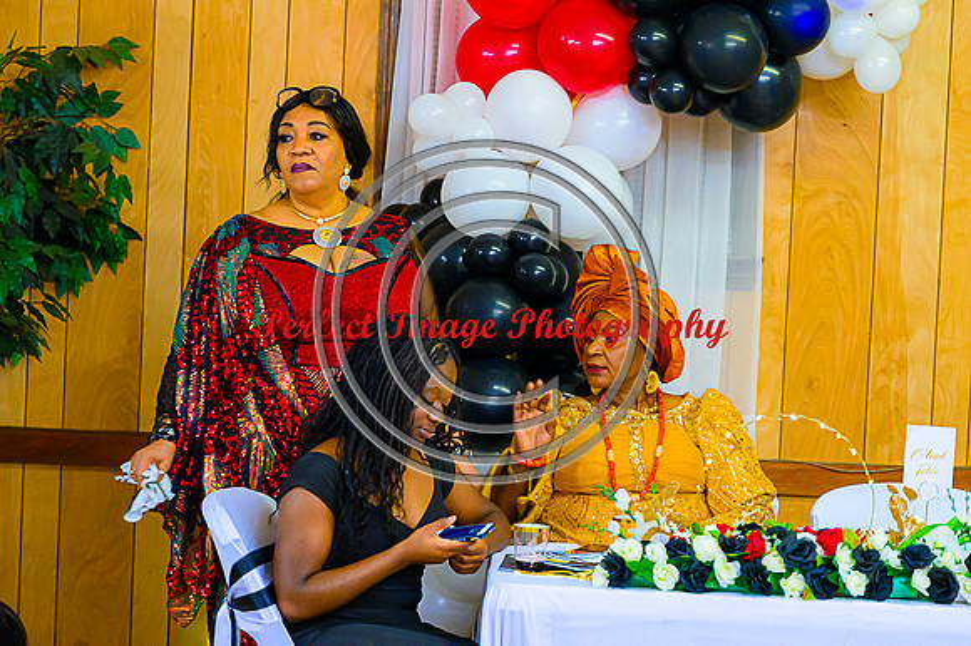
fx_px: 3019
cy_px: 323
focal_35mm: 112
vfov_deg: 12.2
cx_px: 486
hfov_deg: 18.3
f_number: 3.2
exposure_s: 1/125
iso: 3200
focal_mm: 75
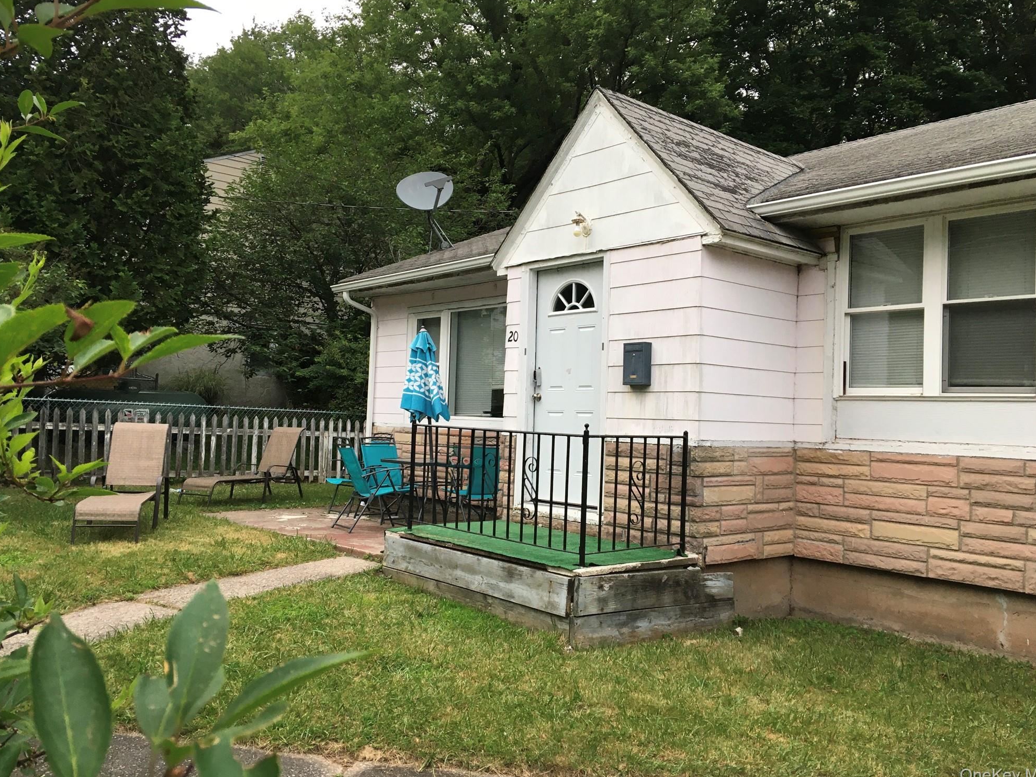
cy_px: 386
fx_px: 898
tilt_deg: +1.3
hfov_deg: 60.0
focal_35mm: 30
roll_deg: -0.2
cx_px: 531
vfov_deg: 46.8
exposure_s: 1/30
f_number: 2.2
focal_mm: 4.15
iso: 25
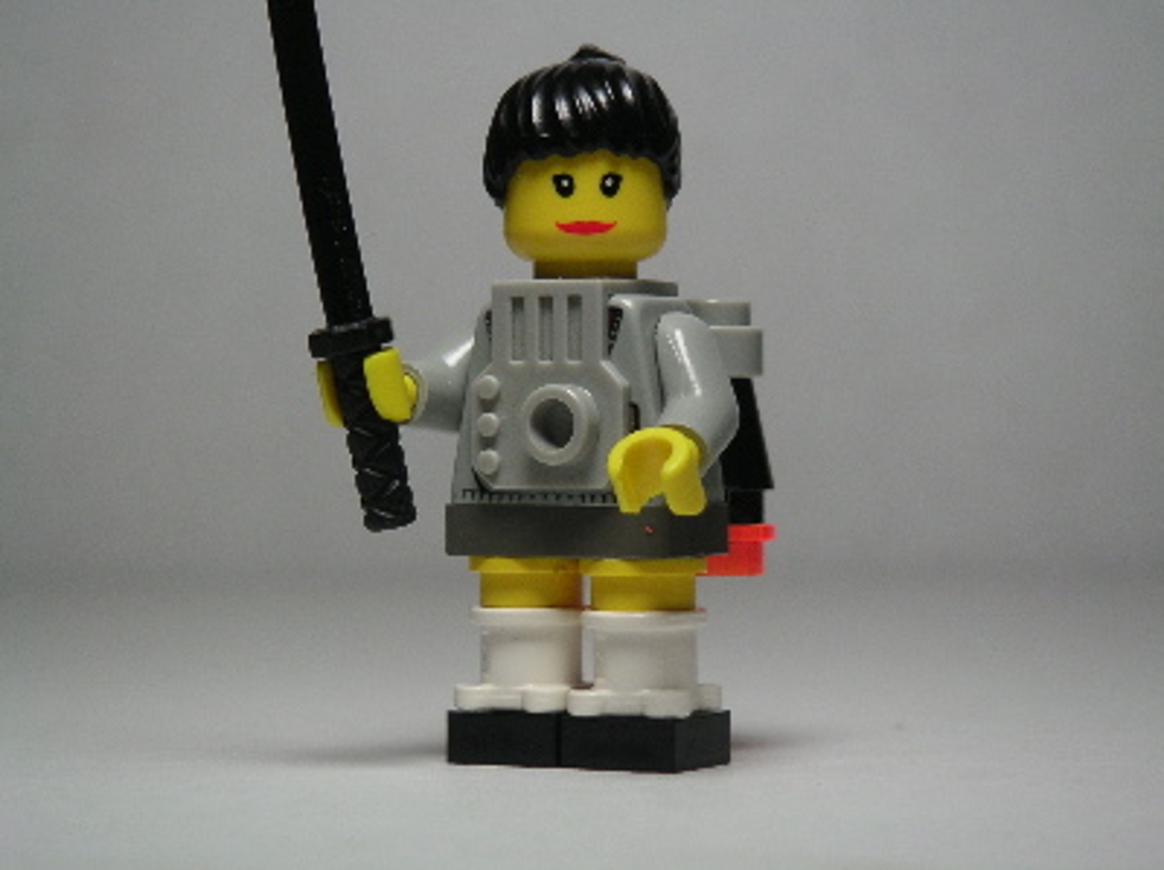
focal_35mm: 118
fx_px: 3963
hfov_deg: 16.7
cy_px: 413
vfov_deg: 12.5
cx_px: 581
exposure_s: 1/111
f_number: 3.6
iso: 80
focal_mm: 17.1
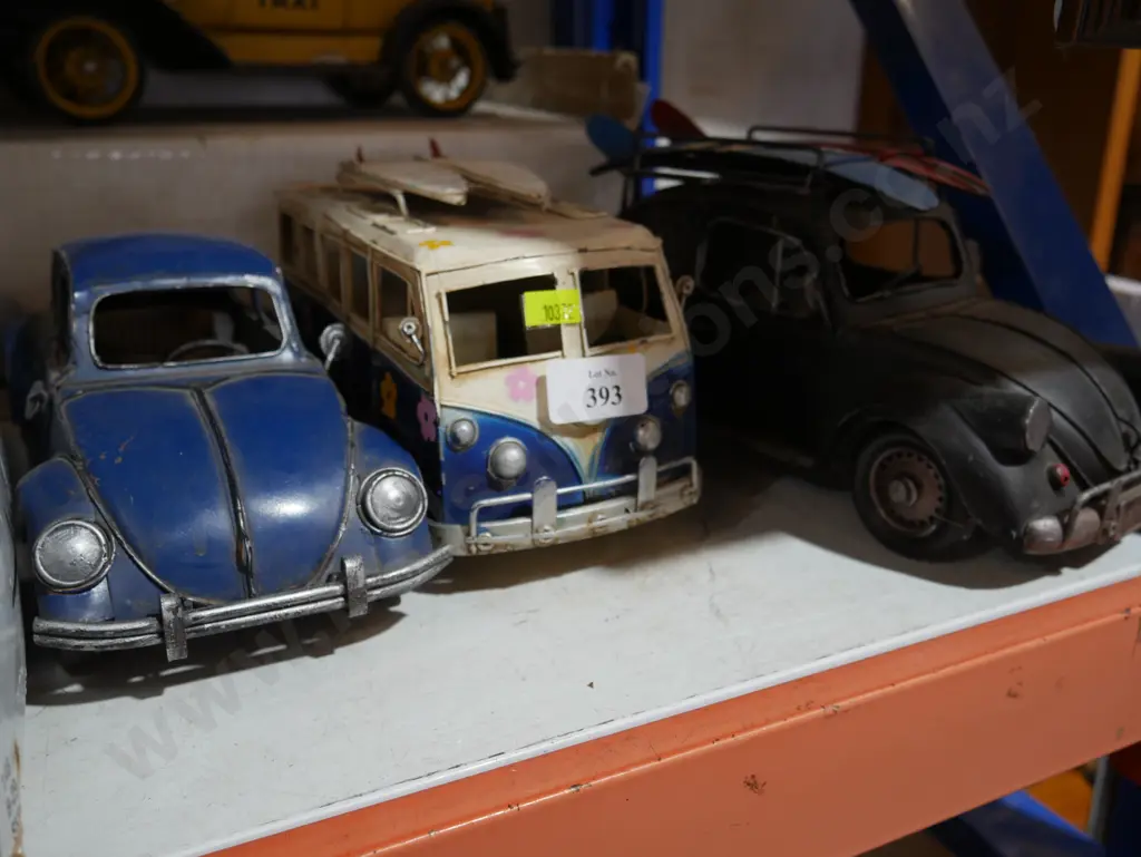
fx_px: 1055
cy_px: 428
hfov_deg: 56.8
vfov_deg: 44.2
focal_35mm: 32
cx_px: 570
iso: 320
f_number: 4
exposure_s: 1/60
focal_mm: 16
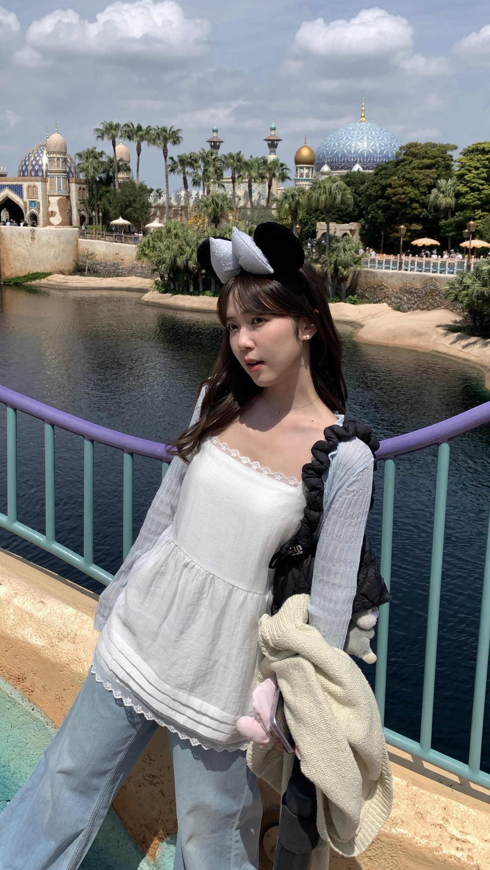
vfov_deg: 66.1
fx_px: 670
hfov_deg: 40.2
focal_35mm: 29
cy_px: 444
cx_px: 251
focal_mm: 4.25
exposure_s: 1/3788
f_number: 1.8
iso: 25
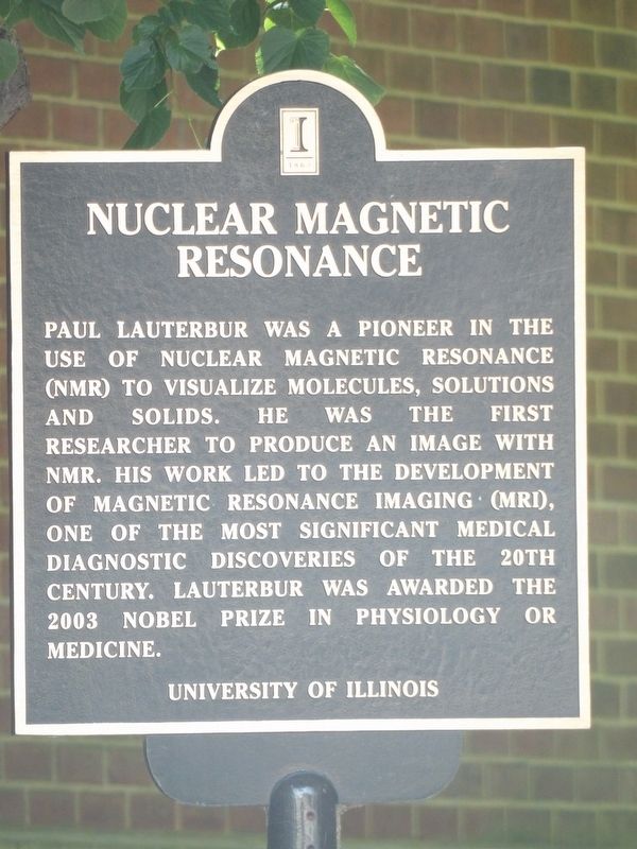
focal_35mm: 967
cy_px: 424
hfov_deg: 1.5
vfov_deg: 2.1
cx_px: 318
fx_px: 23726
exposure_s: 1/50
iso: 390
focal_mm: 173.5
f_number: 5.3
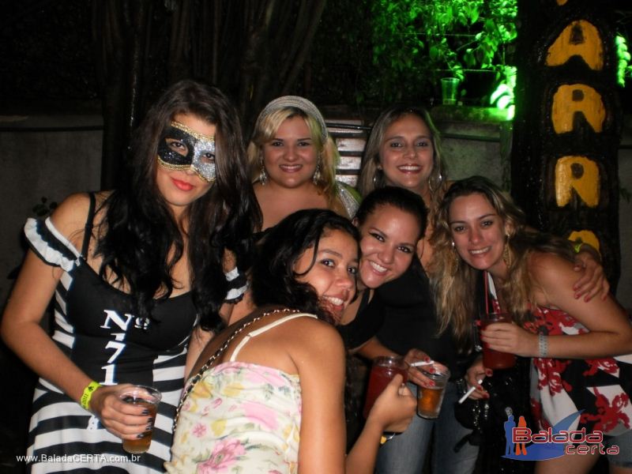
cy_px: 237
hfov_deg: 51.4
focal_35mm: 36
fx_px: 657
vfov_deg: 39.7
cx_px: 316
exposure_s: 1/30
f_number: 3.1
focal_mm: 6.3
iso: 125
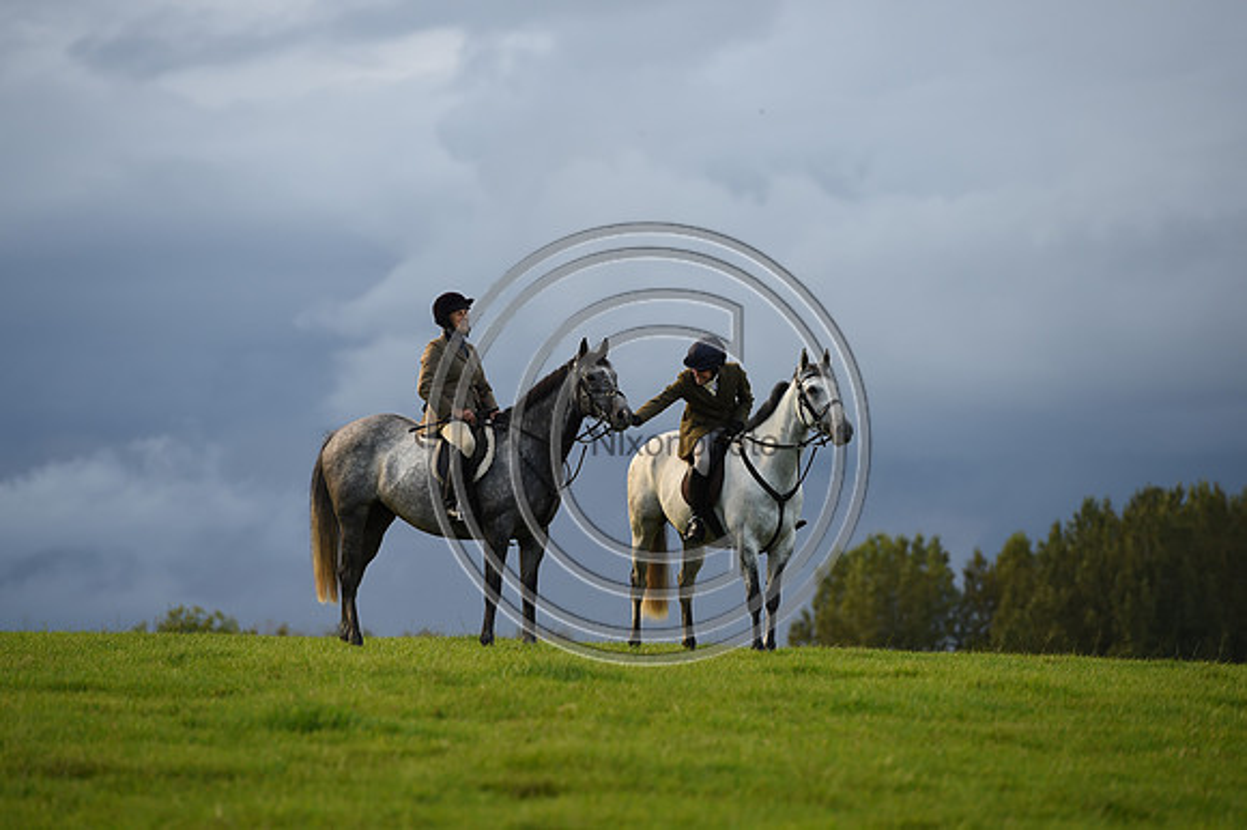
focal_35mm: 200
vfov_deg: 6.9
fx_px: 6924
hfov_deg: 10.3
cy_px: 415
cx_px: 624
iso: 400
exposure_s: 1/640
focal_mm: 200
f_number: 4.5
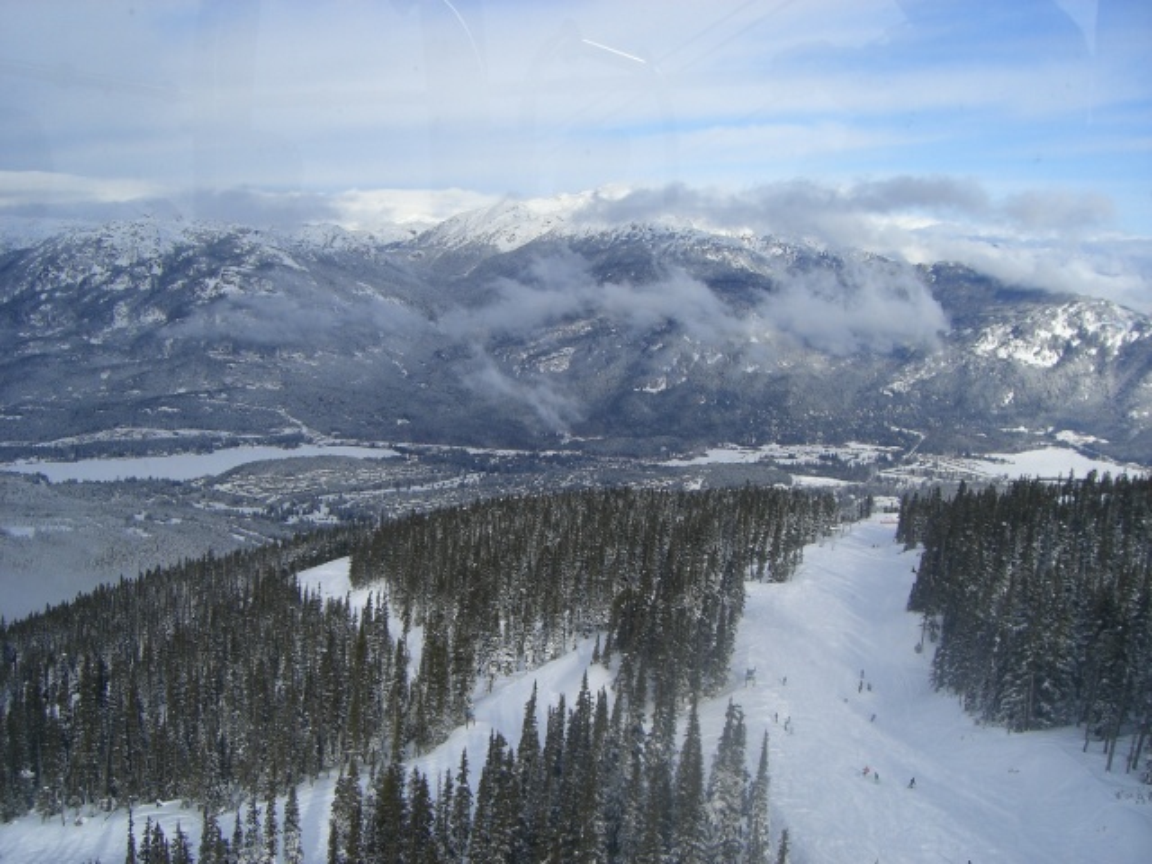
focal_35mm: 38
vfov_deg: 37.7
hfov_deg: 49.0
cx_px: 576
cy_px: 432
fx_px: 1265
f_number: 4.3
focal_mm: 6.2
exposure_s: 1/400
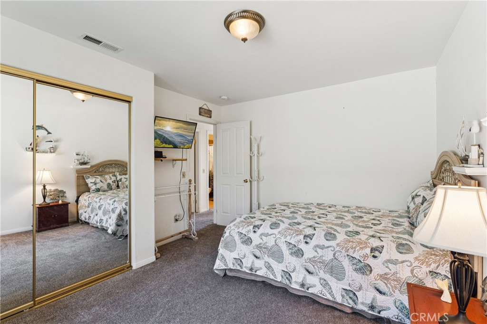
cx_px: 244
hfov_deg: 95.3
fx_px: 222
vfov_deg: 72.4
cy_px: 162
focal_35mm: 16
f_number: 13
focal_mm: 16.4
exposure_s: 1/1.25
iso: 100
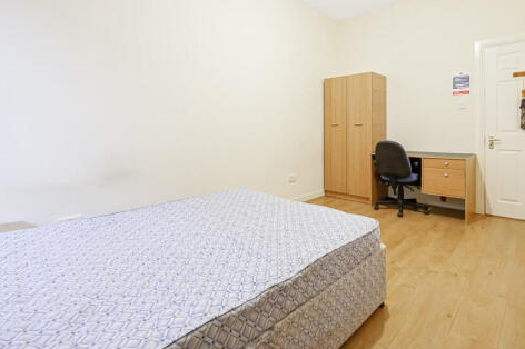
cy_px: 135
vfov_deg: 66.5
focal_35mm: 18
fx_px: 262
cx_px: 278
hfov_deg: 89.9
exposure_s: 1/25
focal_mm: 7
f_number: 4
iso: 3200
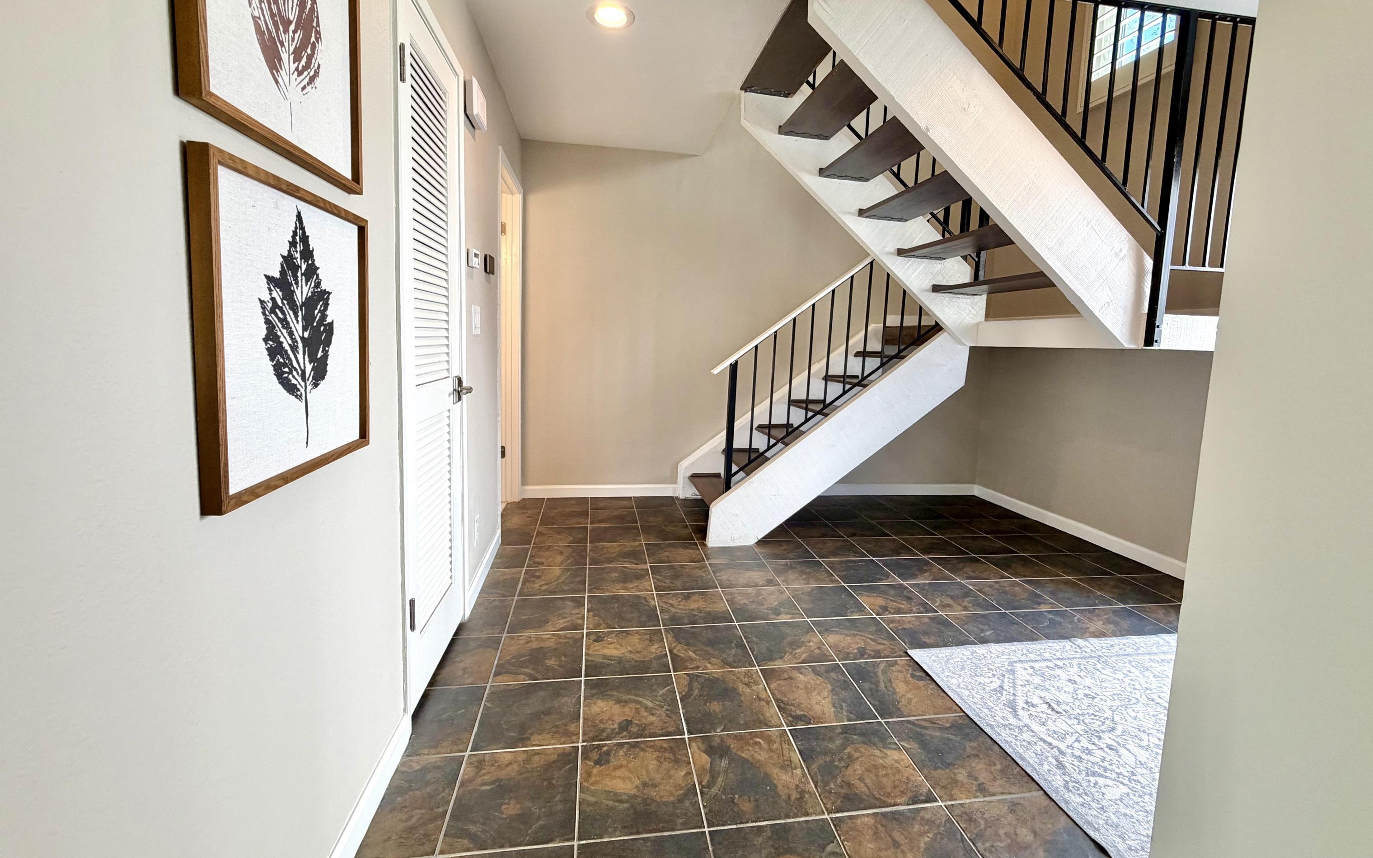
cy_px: 391
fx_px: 561
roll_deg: -1.3
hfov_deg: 101.5
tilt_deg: -5.7
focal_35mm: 15
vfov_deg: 74.6
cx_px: 687
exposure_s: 1/120
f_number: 2.2
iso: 125
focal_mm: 2.22
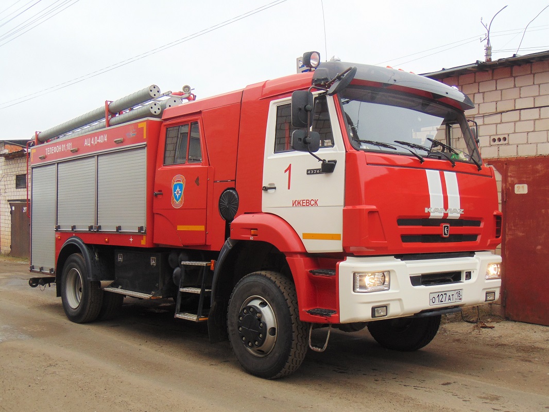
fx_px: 619
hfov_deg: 47.9
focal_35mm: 39
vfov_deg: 36.8
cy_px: 206
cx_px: 274
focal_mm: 6.9
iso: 80
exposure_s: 1/80
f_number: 3.3
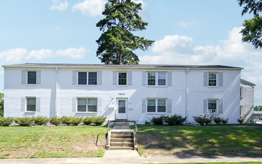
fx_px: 169
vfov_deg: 51.6
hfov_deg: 75.6
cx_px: 124
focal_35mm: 24
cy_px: 95
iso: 100
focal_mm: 19.5
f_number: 8
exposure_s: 1/60
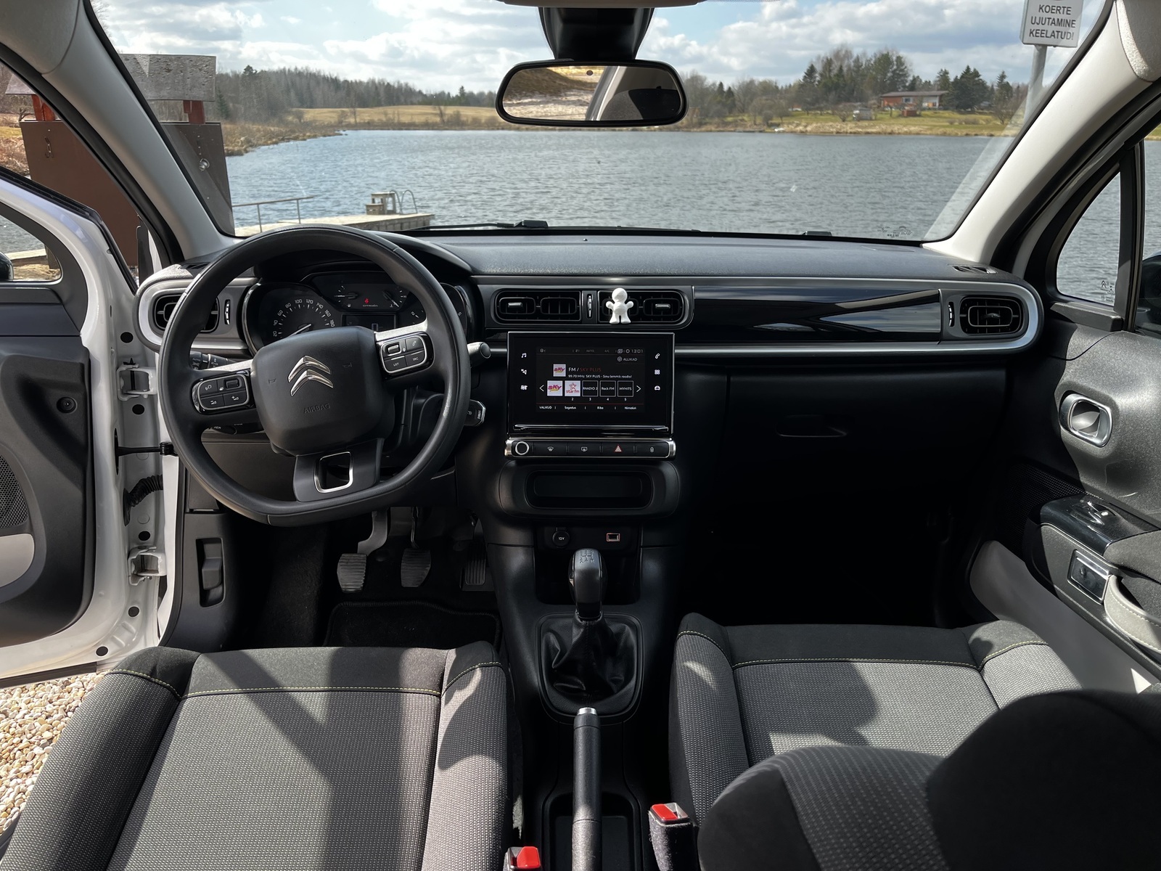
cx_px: 580
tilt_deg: -20.9
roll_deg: -0.4
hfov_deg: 67.3
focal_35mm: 26
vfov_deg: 53.1
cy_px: 436
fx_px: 872
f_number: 1.6
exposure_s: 1/415
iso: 50
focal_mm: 5.1
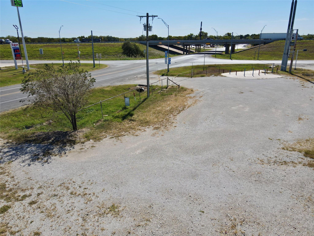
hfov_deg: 71.6
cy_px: 118
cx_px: 157
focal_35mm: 24
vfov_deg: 56.8
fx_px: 218
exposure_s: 1/1000
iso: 100
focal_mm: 4.5
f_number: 2.8
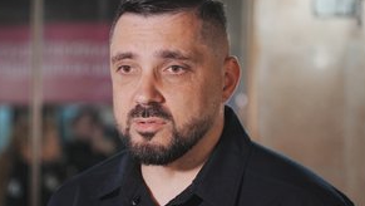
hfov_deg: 19.8
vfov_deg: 11.2
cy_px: 132
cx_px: 173
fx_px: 1046
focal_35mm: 108
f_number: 3.2
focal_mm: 75
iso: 1600
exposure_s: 1/80
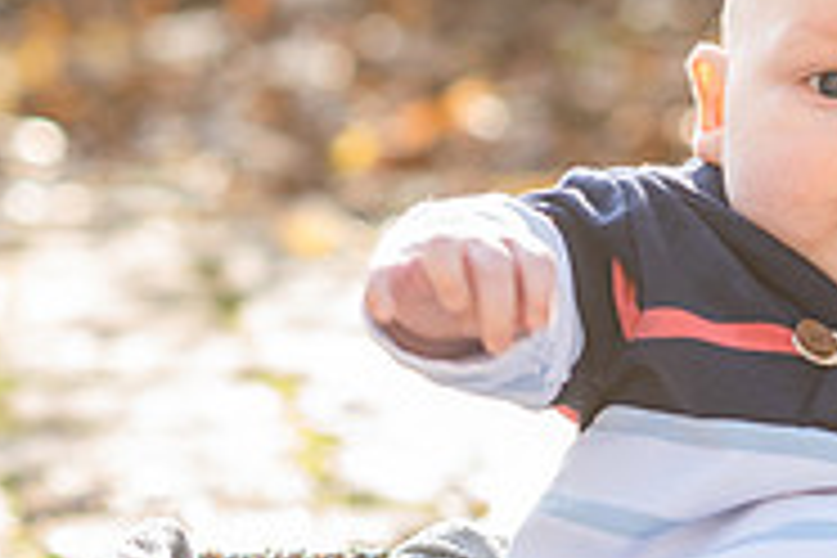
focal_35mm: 321
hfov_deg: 6.4
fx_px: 7463
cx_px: 681
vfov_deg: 4.3
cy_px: 480
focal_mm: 85
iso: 160
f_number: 3.2
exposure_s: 1/200
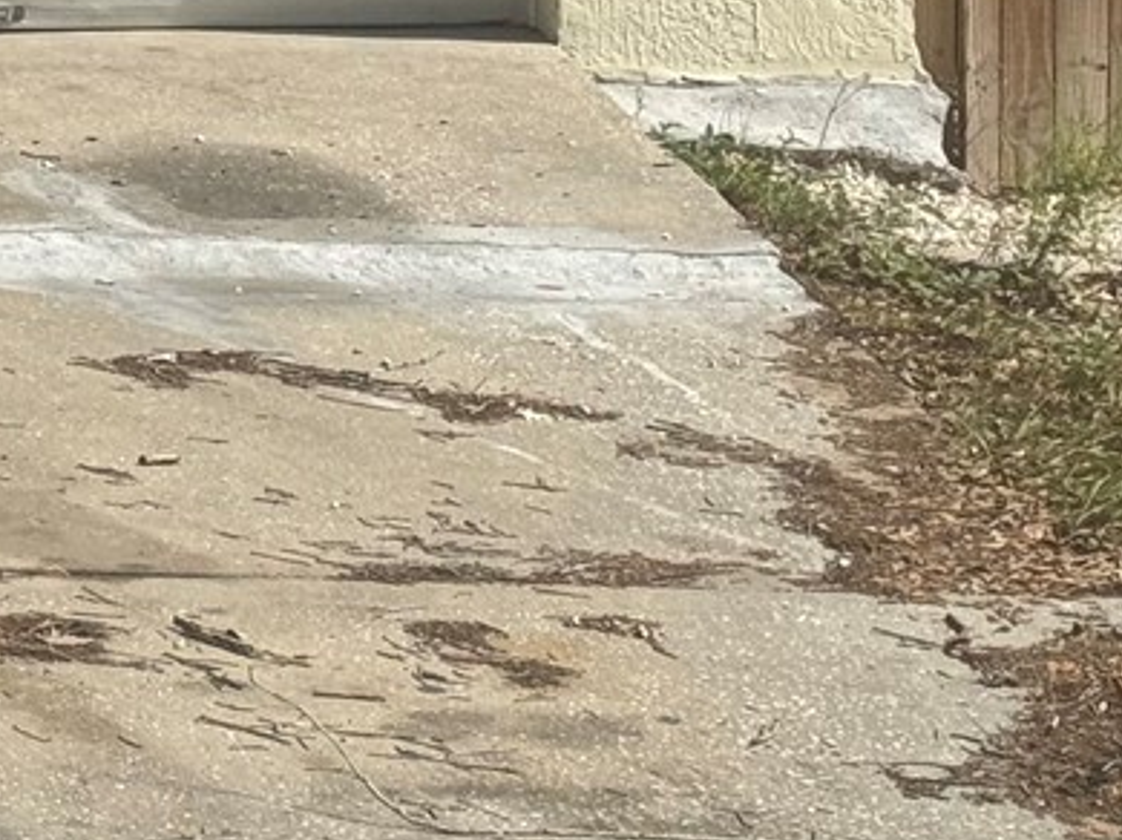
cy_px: -63
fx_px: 6381
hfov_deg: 9.6
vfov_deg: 7.5
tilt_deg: -3.2
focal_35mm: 197
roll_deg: +0.3
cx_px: -854
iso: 64
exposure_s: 1/4975
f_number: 1.78
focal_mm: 6.76
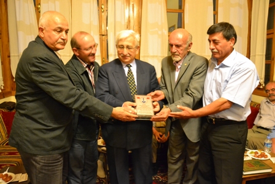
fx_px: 206
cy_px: 92
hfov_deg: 67.4
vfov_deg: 48.0
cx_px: 138
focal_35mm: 27
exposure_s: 1/15
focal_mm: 18
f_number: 3.5
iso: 3200
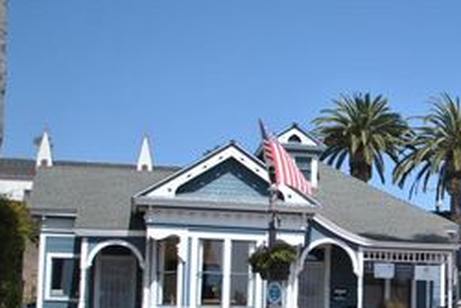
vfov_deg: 18.8
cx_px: 385
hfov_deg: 27.4
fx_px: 922
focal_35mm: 72
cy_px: 249
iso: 100
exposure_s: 1/1250
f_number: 4
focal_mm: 24
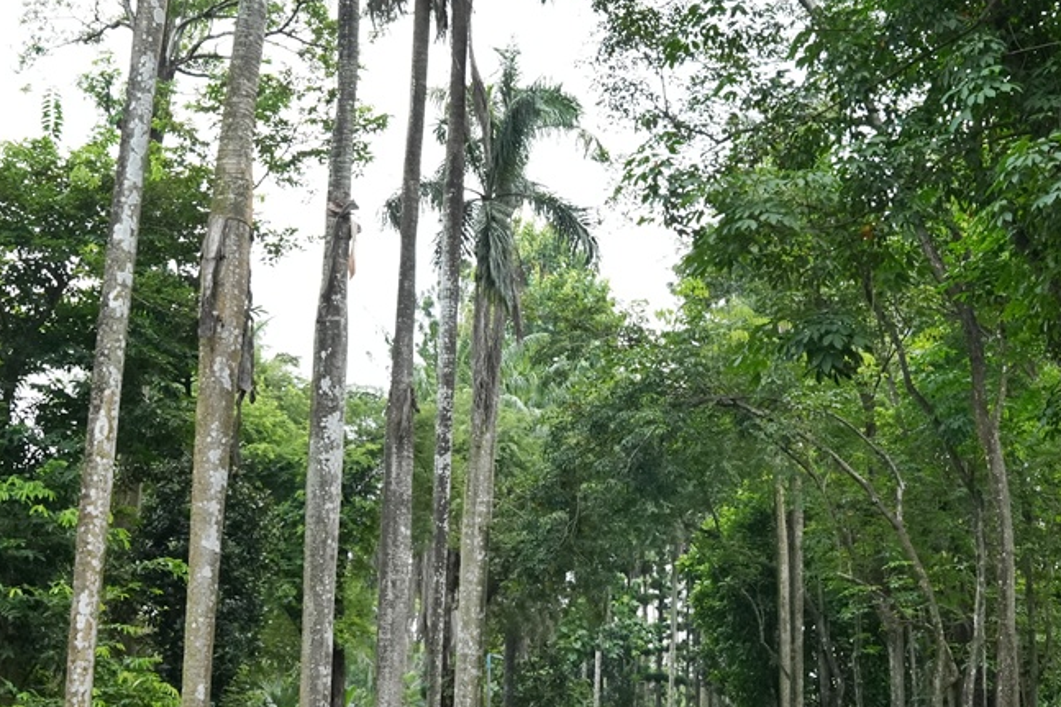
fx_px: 1679
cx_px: 648
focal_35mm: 57
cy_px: 458
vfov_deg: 23.7
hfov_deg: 34.9
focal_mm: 24
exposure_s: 1/1000
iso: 3200
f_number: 8
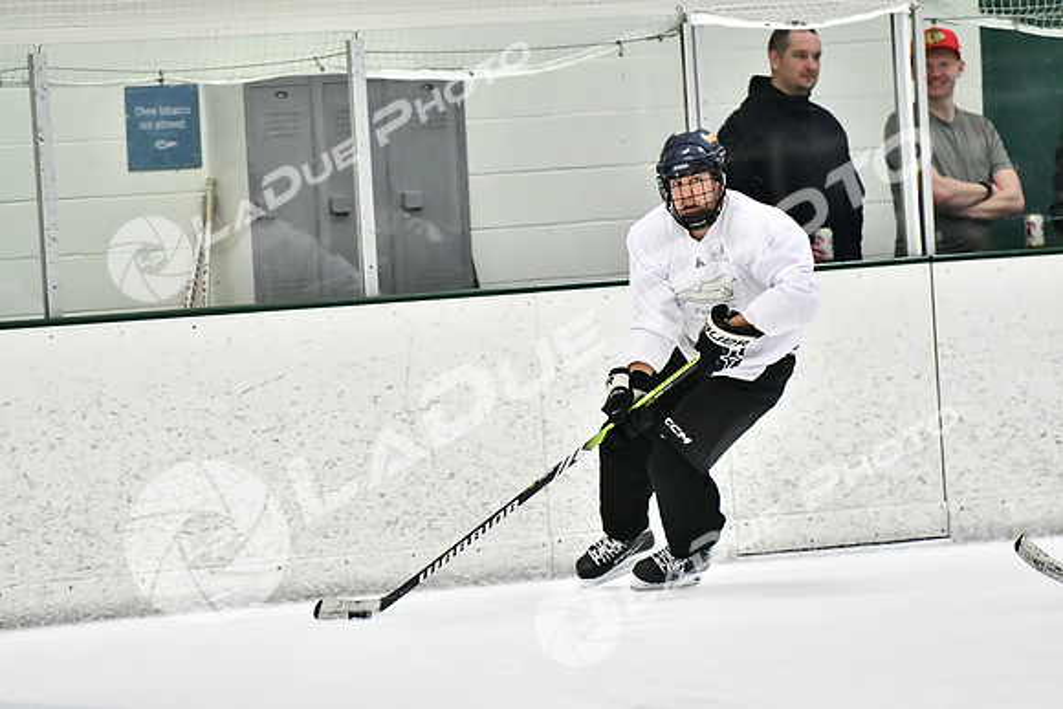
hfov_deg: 6.9
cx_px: 532
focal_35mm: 300
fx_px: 8860
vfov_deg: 4.6
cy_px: 354
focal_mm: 200
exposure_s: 1/1600
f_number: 2.8
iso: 6400
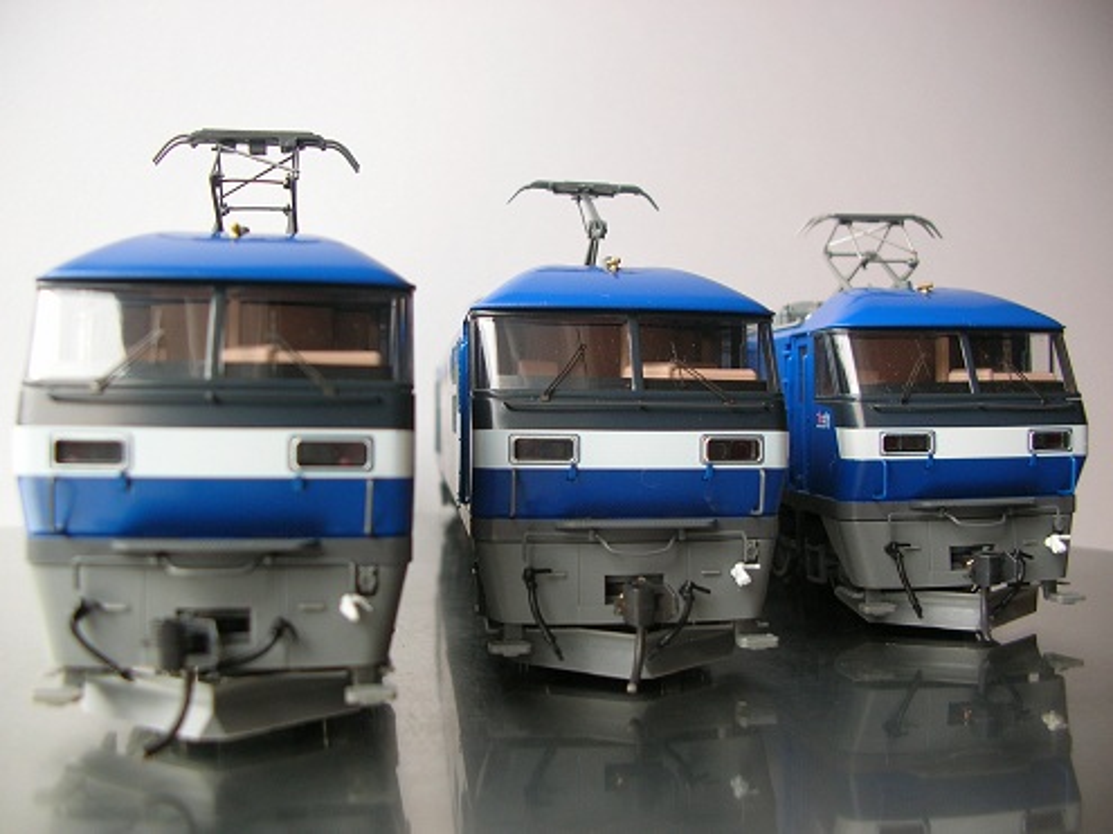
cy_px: 417
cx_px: 556
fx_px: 1125
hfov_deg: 52.6
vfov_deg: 40.7
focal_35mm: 35
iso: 50
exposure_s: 1/31.1
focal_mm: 5.8
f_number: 2.8
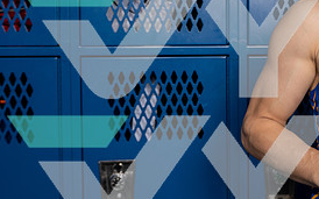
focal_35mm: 70
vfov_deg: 18.4
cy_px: 37
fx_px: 608
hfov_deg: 27.9
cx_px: 307
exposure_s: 1/200
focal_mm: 31
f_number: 5.6
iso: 320
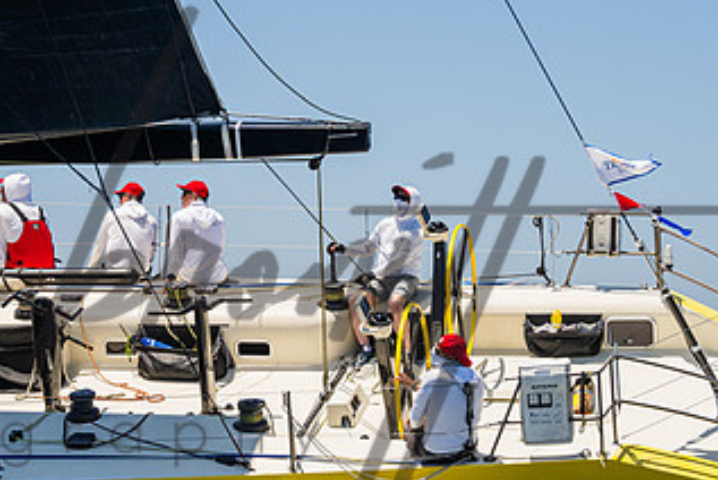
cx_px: 246
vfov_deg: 10.3
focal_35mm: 133
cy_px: 281
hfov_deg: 15.4
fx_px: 2655
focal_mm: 70
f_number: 8
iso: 500
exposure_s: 1/2000
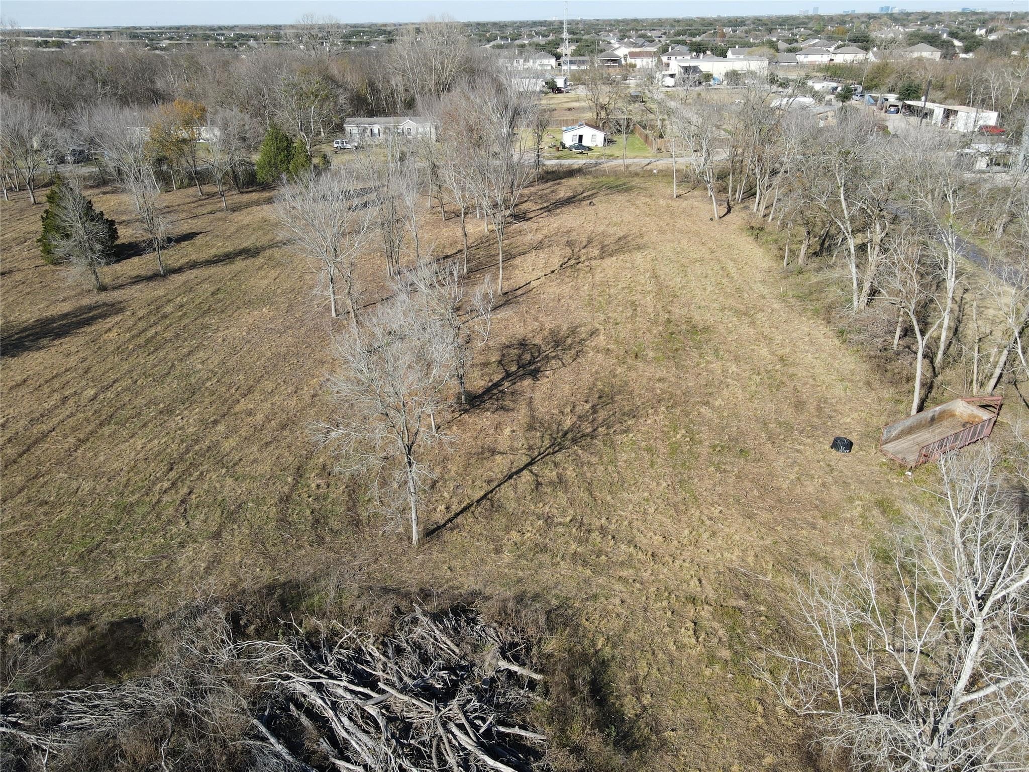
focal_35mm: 24
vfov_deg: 56.8
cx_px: 514
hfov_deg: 71.6
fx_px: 713
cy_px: 386
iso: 100
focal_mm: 4.5
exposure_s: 1/400
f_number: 2.8
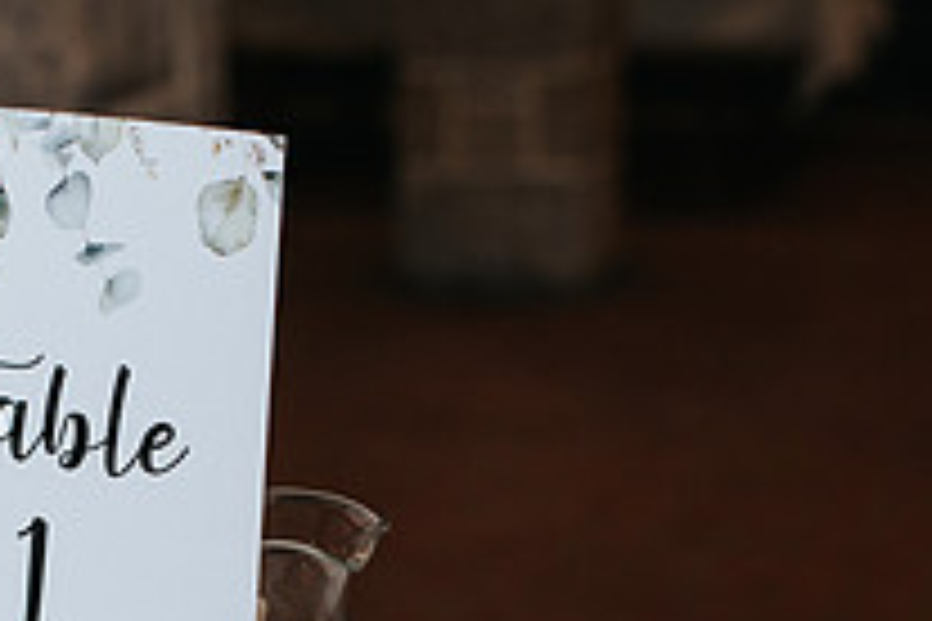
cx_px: 54
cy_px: 688
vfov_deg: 13.7
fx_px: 2537
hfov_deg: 20.3
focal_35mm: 98
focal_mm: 35
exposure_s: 1/200
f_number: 4.5
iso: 1000
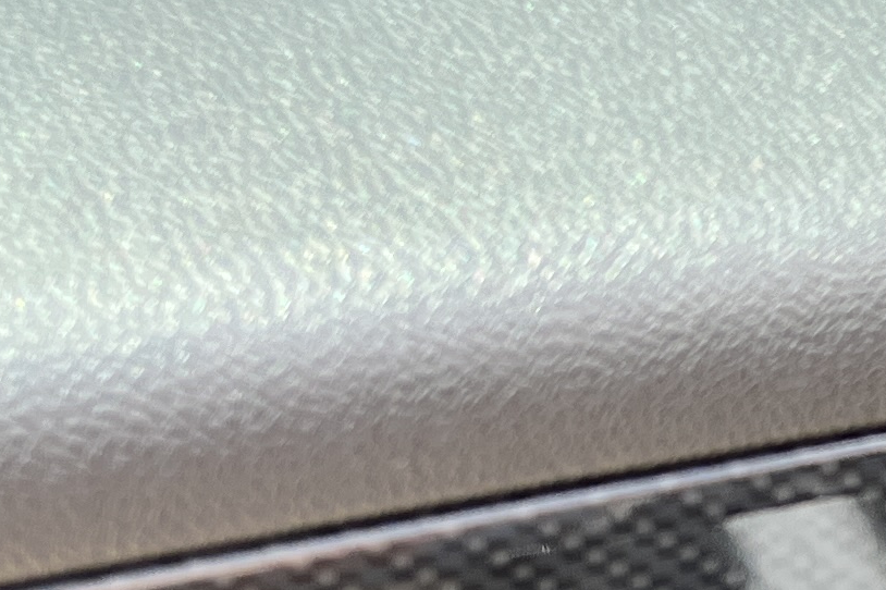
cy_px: 1082
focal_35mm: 134
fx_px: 3296
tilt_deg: -39.0
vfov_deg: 9.7
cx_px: 1616
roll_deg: -3.4
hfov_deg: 13.6
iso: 64
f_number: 1.6
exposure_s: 1/121
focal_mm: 5.1
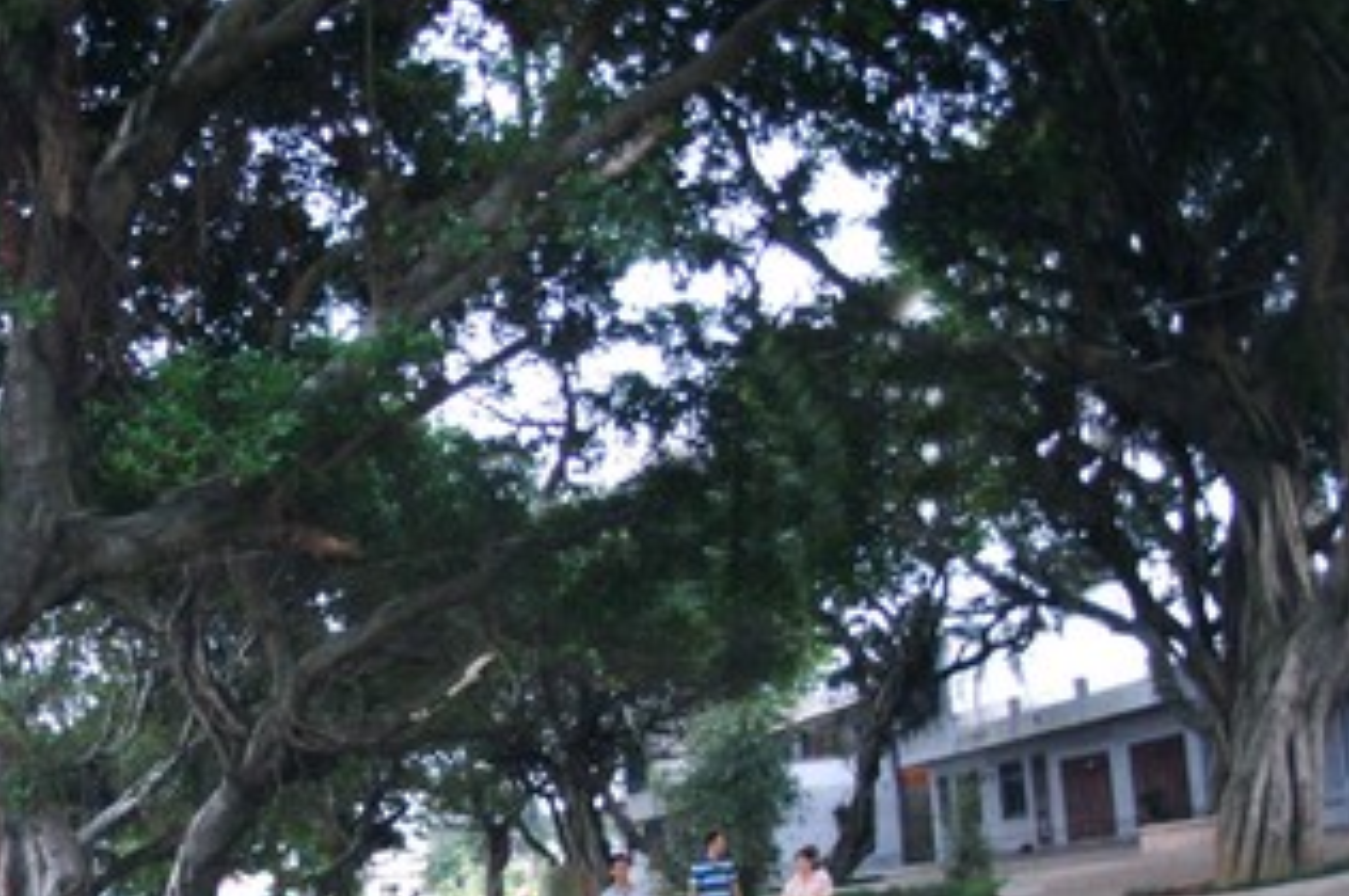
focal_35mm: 38
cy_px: 631
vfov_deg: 34.5
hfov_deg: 48.4
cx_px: 307
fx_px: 1422
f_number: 2.8
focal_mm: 16
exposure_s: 1/50
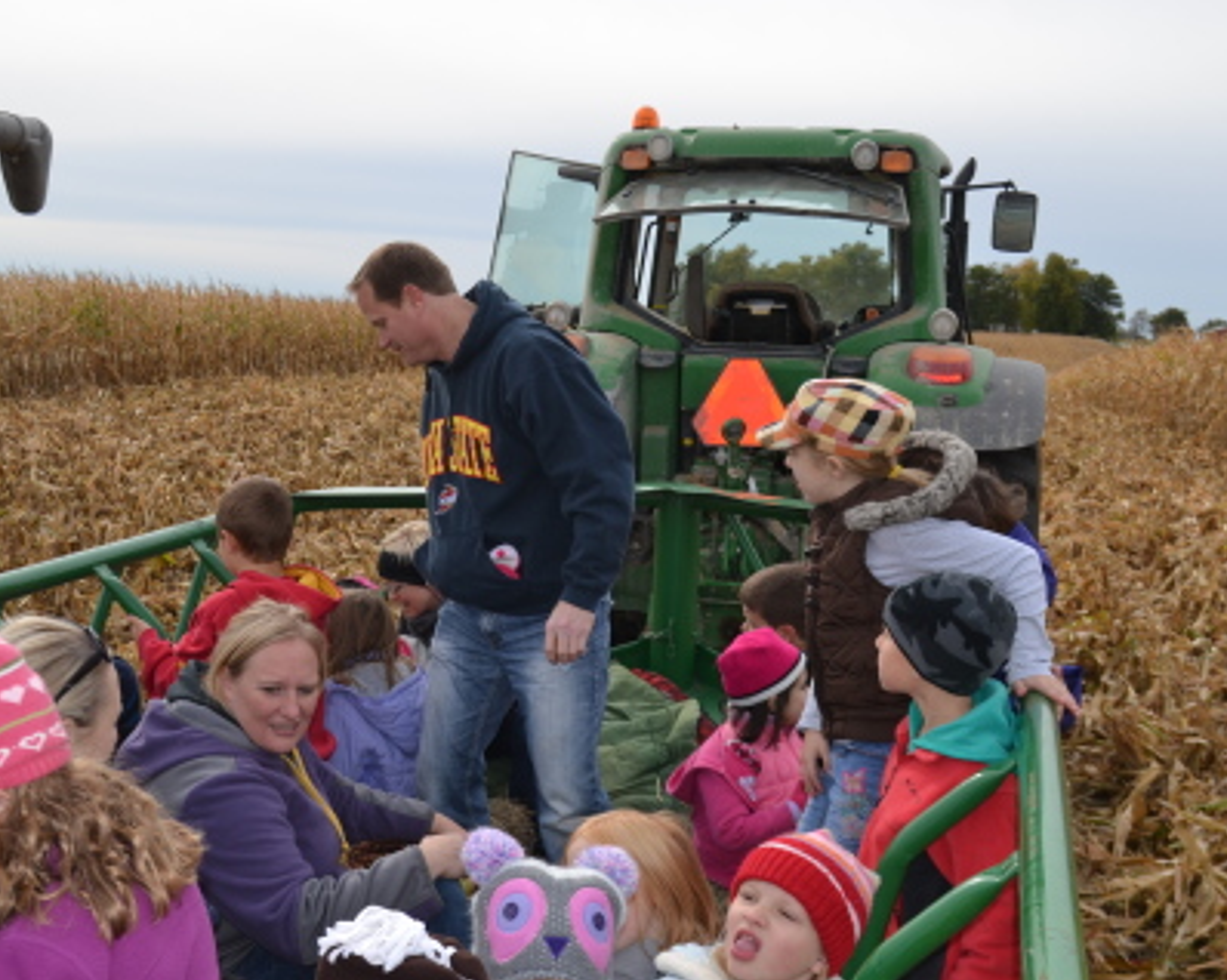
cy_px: 507
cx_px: 521
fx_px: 1670
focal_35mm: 46
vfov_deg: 32.7
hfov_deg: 40.3
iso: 100
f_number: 6.3
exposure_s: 1/200
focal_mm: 26
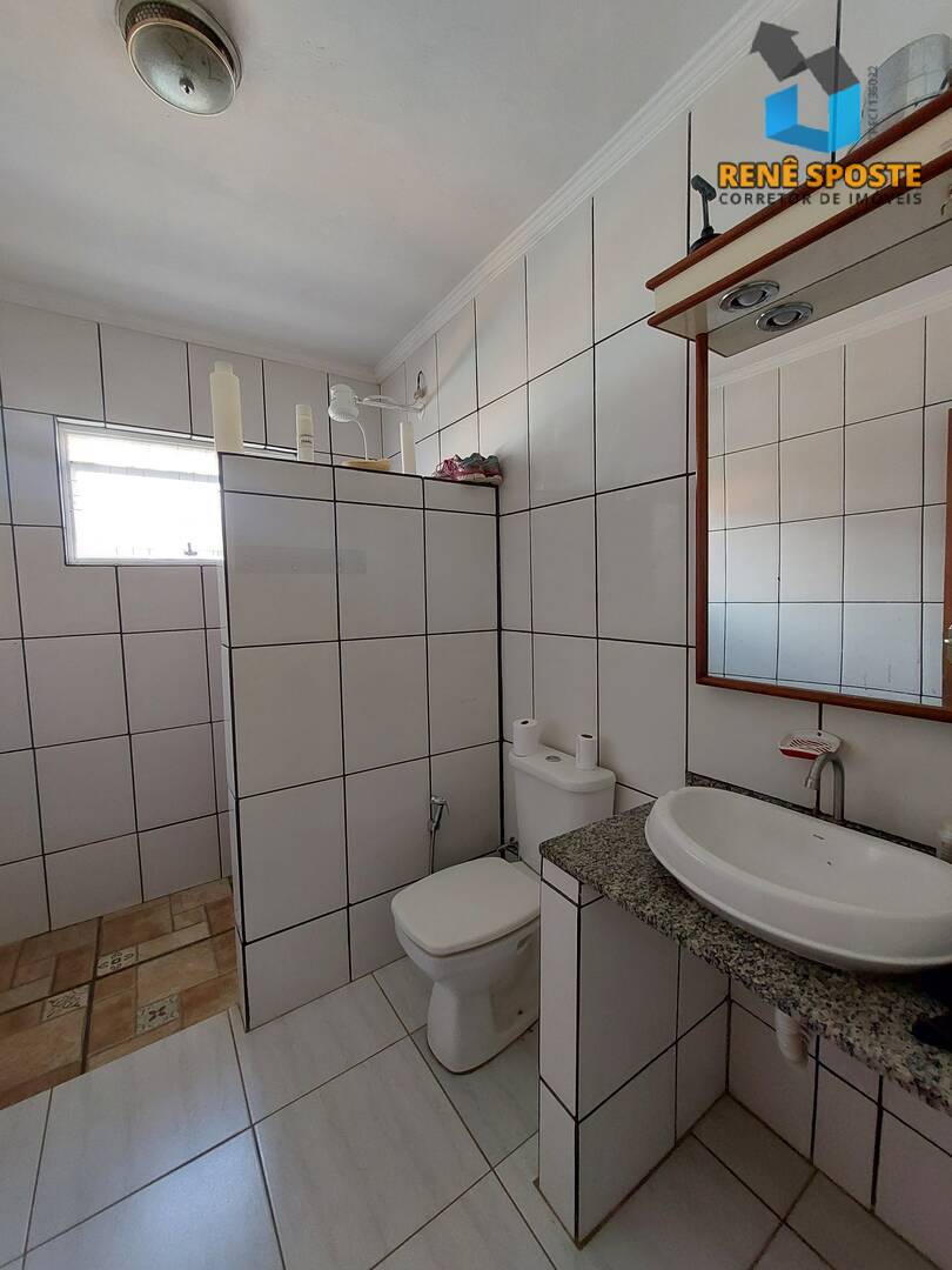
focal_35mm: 13
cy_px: 635
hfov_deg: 89.9
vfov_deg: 106.2
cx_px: 476
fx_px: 477
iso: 200
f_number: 2.2
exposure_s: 1/60
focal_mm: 1.74
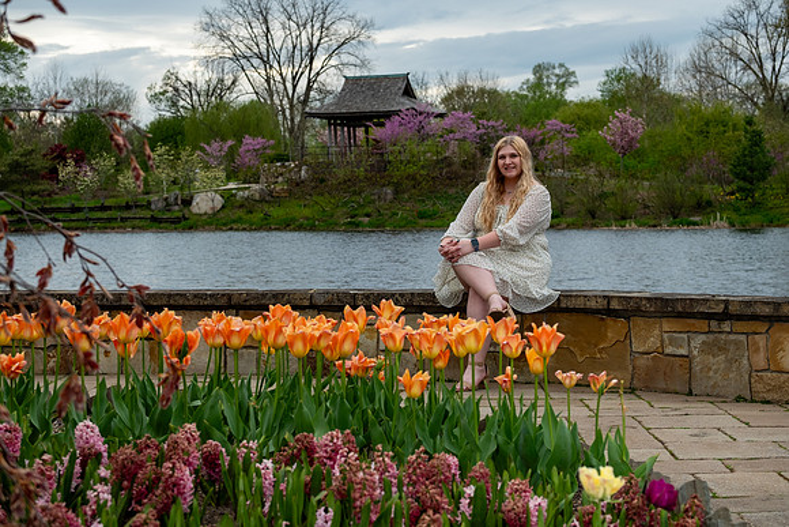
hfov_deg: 27.0
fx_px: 1644
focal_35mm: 75
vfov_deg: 18.2
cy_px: 264
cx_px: 394
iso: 250
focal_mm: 50
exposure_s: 1/400
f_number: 5
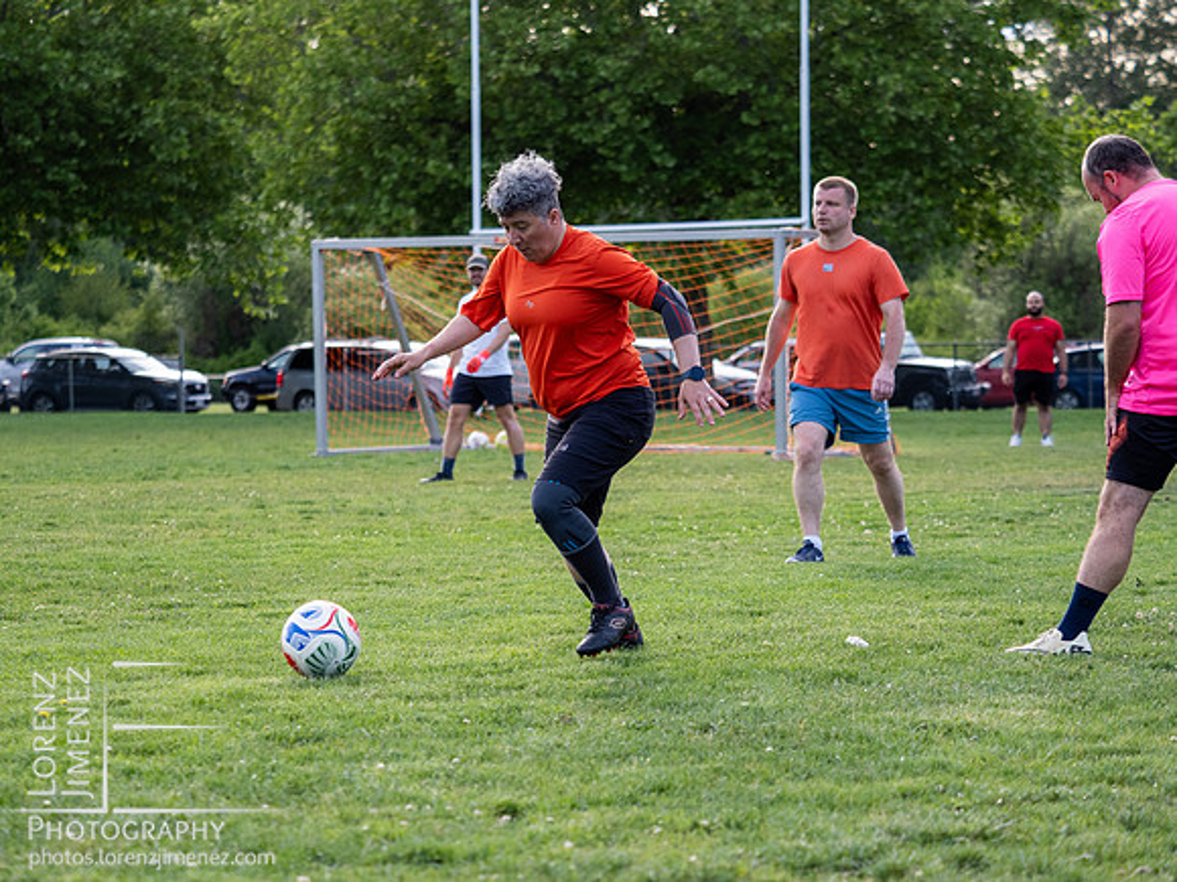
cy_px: 441
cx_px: 588
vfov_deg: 12.0
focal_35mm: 124
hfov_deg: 15.9
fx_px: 4216
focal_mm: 62
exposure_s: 1/1250
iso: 400
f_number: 2.8
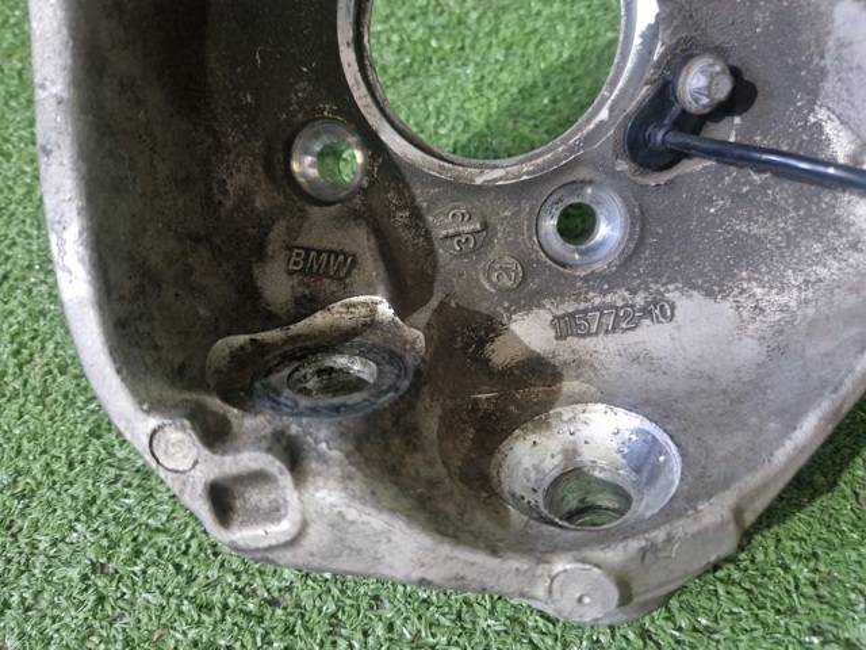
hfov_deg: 73.9
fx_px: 575
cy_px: 325
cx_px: 433
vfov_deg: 58.9
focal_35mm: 23
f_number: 1.8
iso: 800
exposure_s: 1/50
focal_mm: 5.4
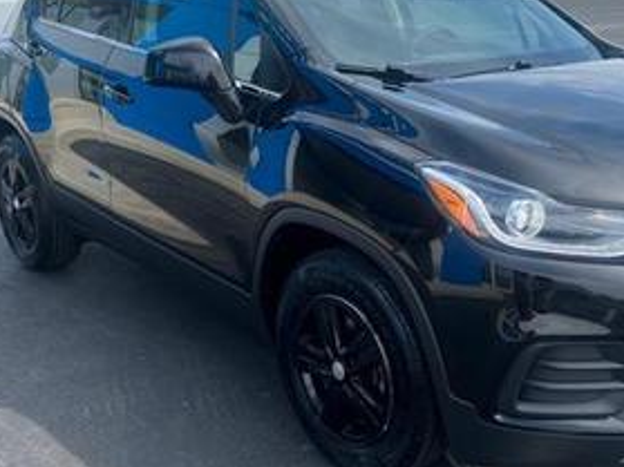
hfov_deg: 39.7
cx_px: 441
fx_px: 847
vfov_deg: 30.8
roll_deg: +0.4
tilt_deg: -16.1
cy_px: 194
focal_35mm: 47
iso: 50
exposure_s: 1/1869
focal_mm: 5.7
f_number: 1.5
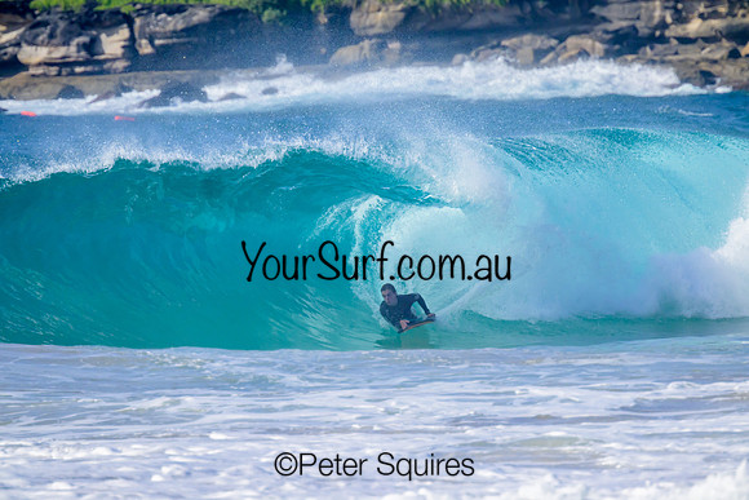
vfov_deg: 1.7
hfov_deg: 2.6
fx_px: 16648
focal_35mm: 800
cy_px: 250
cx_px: 374
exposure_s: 1/2000
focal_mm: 800
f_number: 11
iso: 1000
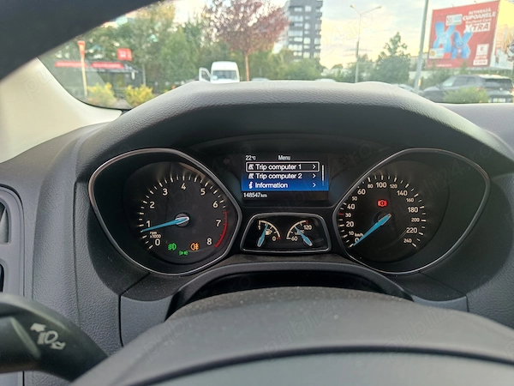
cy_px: 193
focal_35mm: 24
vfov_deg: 56.8
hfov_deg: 71.6
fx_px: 356
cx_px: 257
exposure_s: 1/50
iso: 200
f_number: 1.8
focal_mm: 5.59
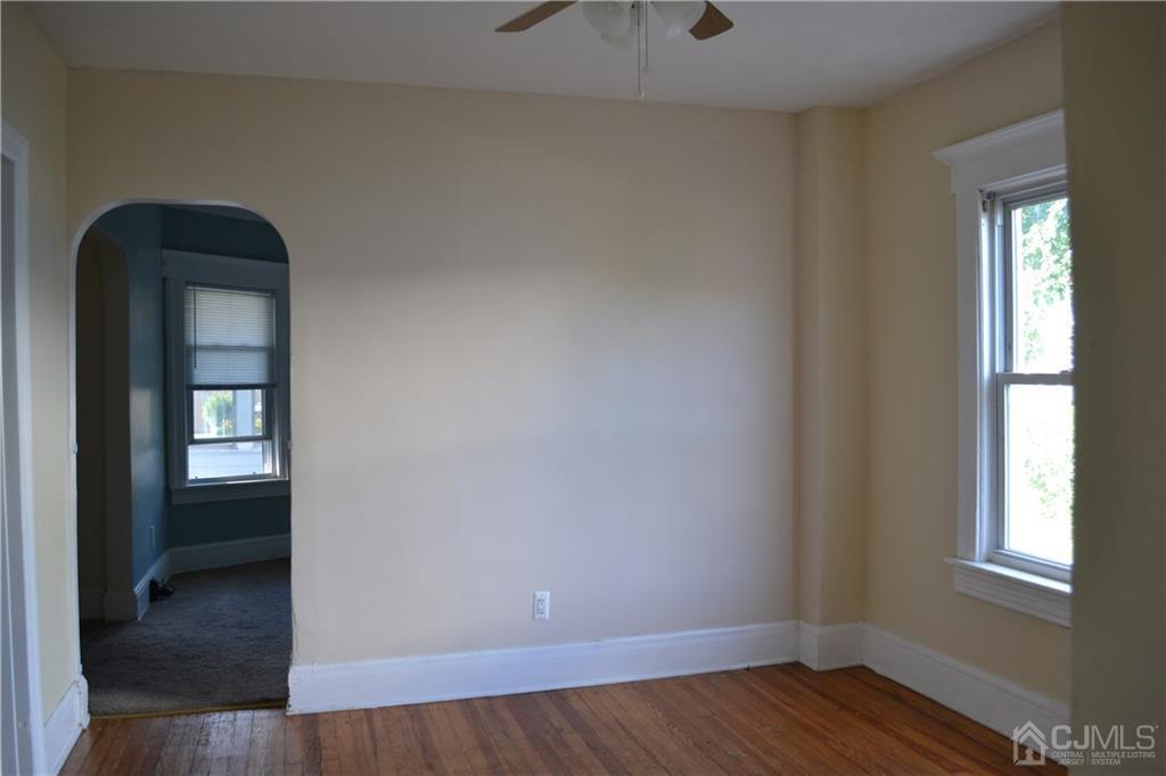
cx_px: 583
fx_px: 971
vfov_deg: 43.6
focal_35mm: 30
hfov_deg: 61.9
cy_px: 388
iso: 400
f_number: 3.8
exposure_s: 1/60
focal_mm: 20
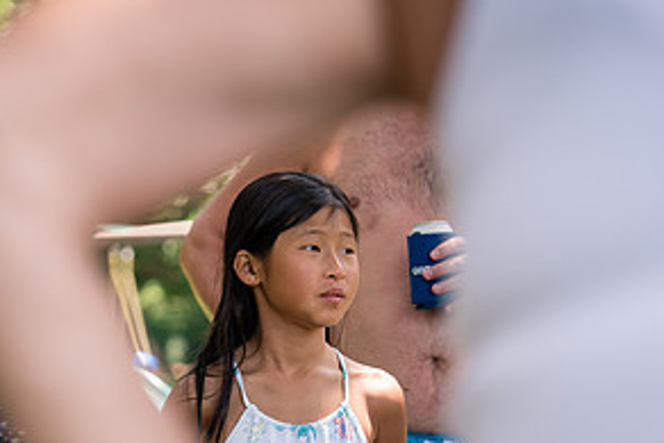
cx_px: 184
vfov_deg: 9.8
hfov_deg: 14.7
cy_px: 387
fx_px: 2565
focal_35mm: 139
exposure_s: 1/1000
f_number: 2.8
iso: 400
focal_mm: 70
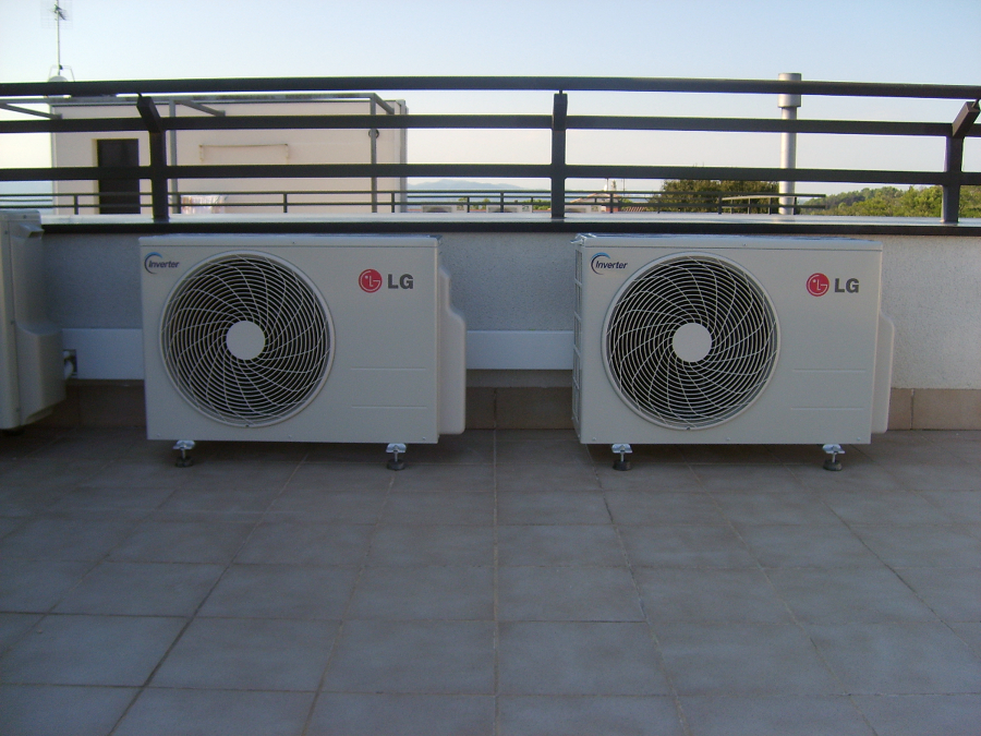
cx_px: 490
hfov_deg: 52.6
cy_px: 368
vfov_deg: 40.7
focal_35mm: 35
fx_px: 992
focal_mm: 5.8
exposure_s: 1/750
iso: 50
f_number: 2.8
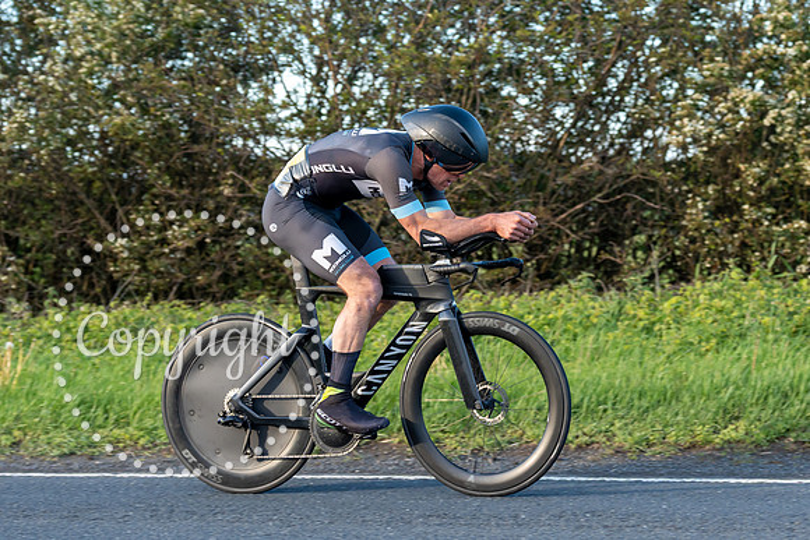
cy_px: 216
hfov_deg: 17.6
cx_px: 487
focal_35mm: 116
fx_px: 2618
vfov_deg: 11.8
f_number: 3.5
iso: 800
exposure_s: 1/1000
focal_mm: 77
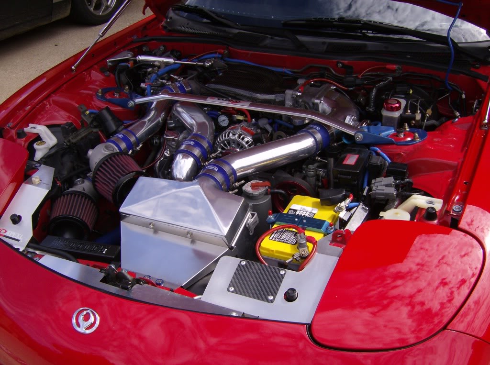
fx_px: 537
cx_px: 245
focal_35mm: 38
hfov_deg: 49.1
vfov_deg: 37.6
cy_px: 182
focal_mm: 6.4
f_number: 4.8
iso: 100
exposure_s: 1/409
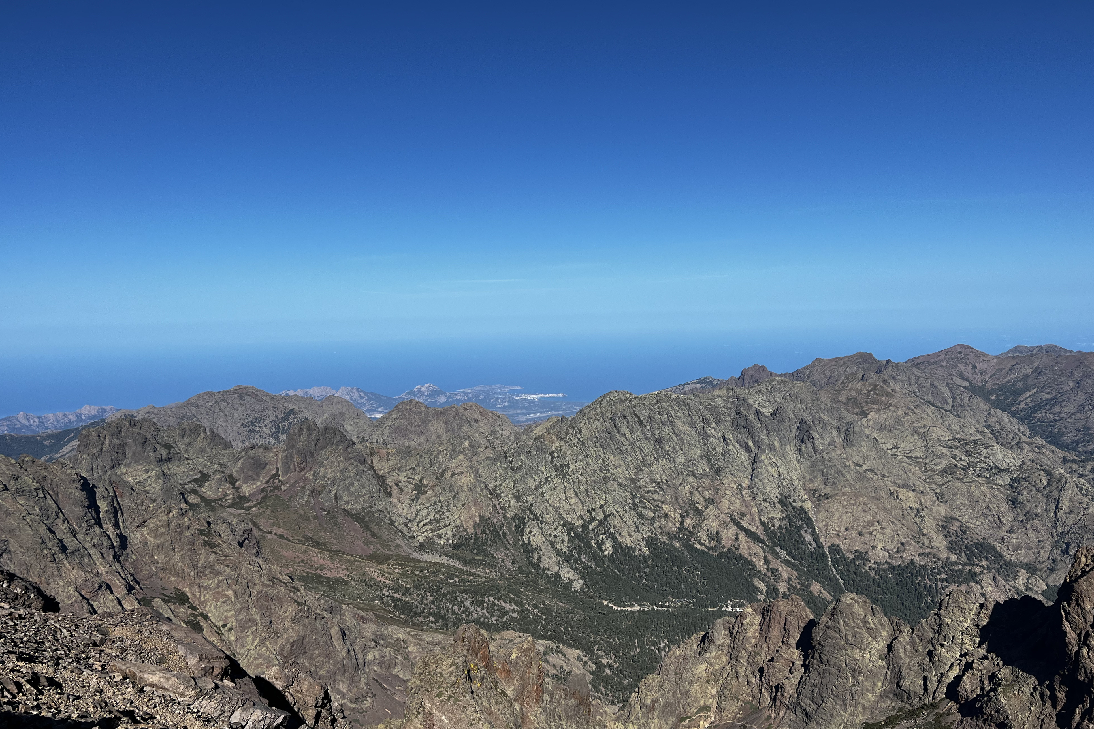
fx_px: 851
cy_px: 384
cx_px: 538
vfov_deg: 46.4
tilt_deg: -4.9
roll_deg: +1.0
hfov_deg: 65.5
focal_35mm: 28
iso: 50
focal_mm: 5.7
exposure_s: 1/6993
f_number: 1.5
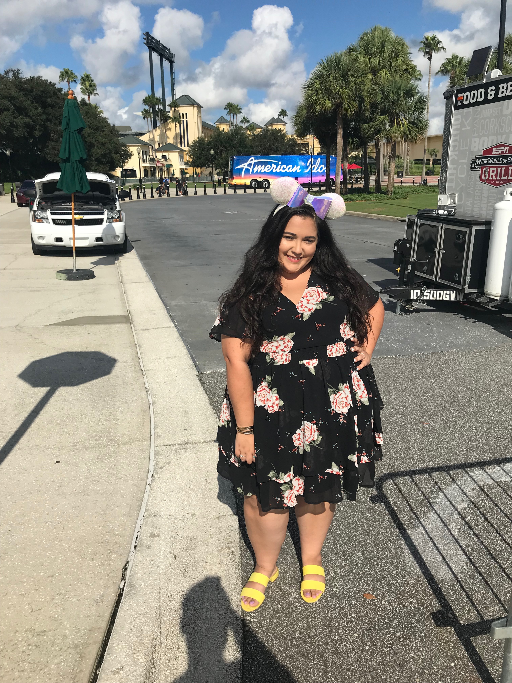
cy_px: 342
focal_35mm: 28
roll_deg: +0.9
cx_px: 256
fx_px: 552
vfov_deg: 63.4
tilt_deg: -15.5
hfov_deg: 49.7
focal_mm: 3.99
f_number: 1.8
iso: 20
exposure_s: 1/3831
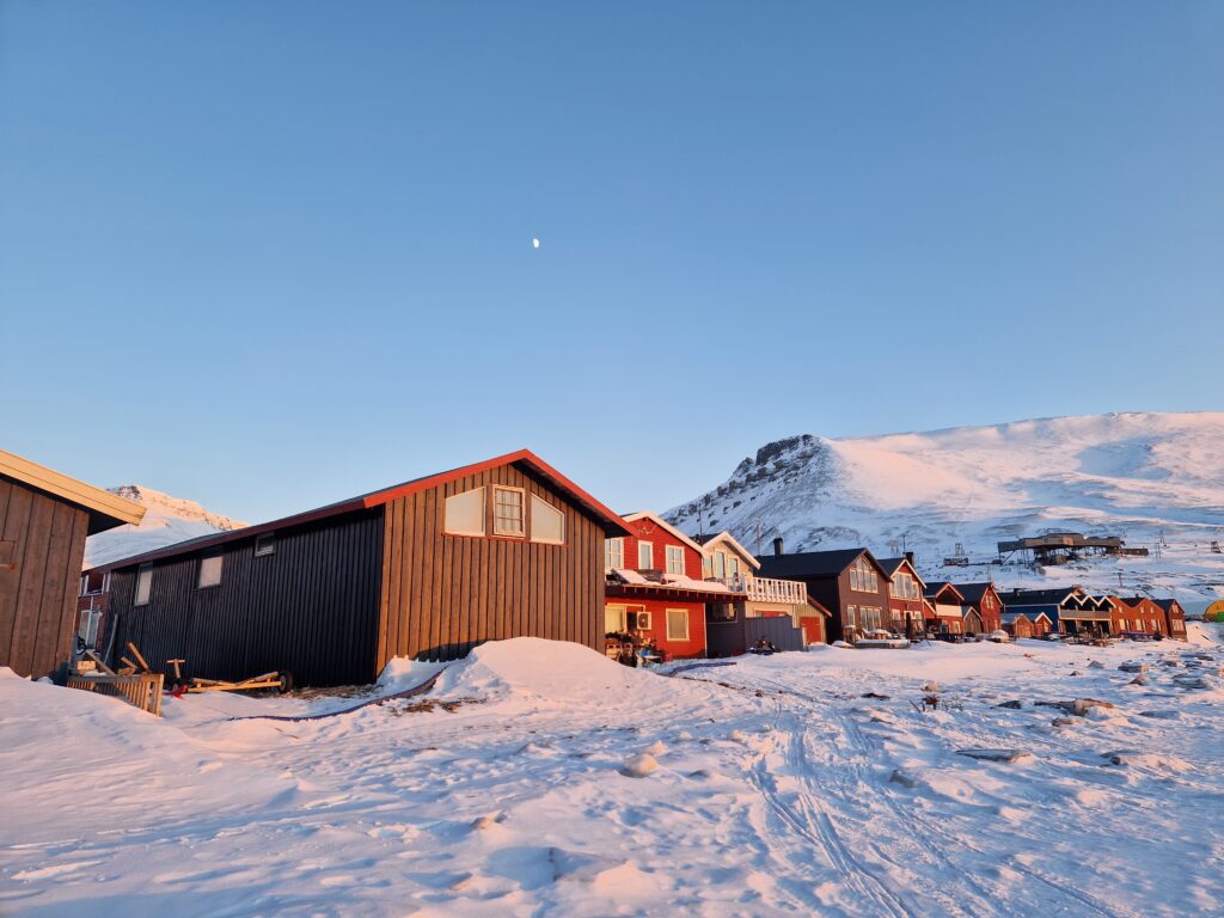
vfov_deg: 58.9
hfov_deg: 73.9
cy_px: 459
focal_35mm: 23
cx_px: 612
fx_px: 813
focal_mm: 5.4
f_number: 1.8
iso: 50
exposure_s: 1/180
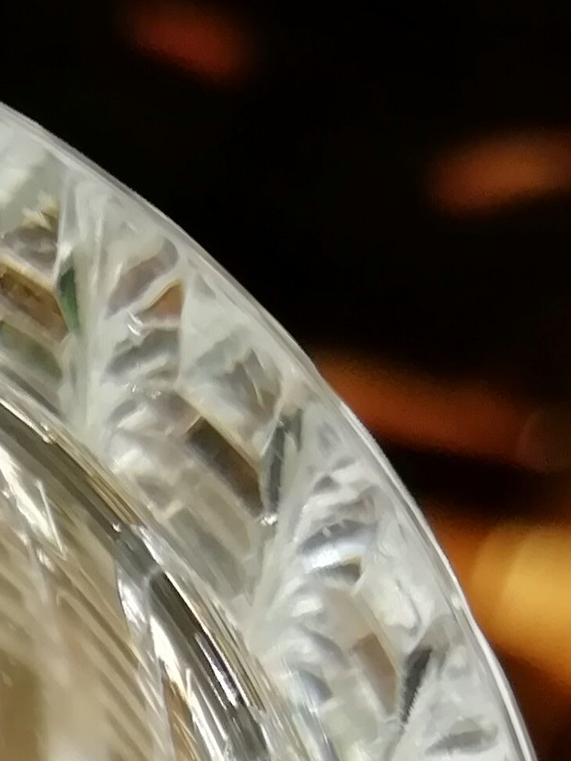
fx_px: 2440
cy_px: 1253
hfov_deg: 11.9
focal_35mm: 111
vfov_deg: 15.8
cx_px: -575
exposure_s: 1/122
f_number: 2.2
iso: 50
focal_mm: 3.21
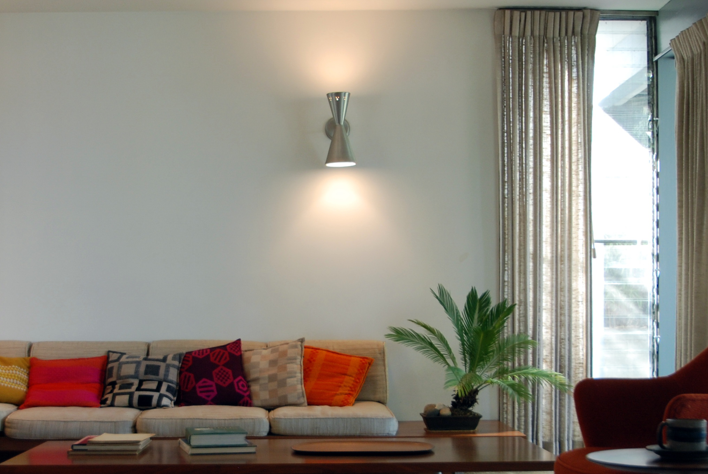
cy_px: 374
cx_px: 296
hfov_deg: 31.8
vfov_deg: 21.4
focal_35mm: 63
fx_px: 1241
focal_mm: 22
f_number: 4.5
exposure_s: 1/13
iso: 200
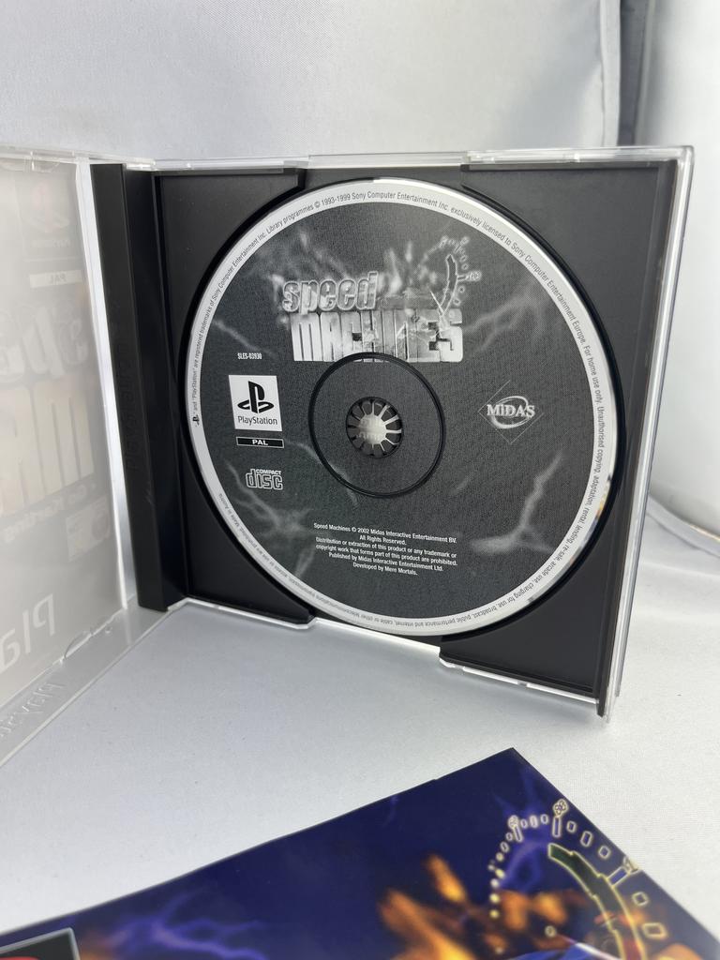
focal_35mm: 26
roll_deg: -0.7
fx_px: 721
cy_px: 480
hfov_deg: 53.1
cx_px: 360
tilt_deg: -20.5
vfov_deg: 67.3
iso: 40
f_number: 1.6
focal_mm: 5.1
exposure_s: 1/195
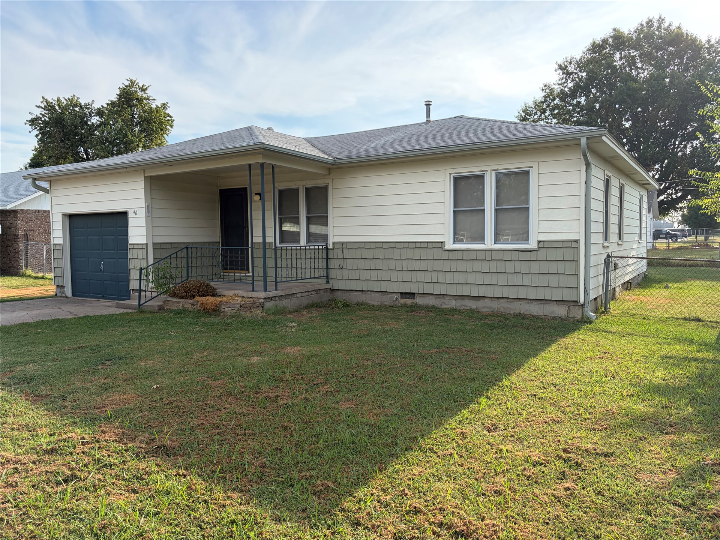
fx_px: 541
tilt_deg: -2.9
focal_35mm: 26
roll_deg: +1.1
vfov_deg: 53.1
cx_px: 360
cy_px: 270
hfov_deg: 67.3
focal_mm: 5.96
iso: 64
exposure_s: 1/2283
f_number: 1.6
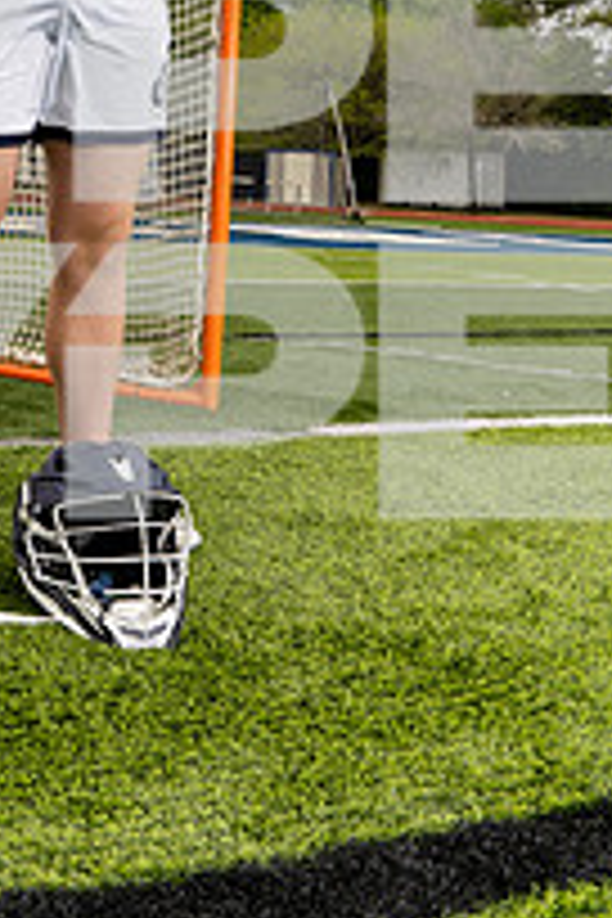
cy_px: 68
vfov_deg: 35.0
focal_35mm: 53
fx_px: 1351
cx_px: 22
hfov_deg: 24.5
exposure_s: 1/250
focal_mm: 24
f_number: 9
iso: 250
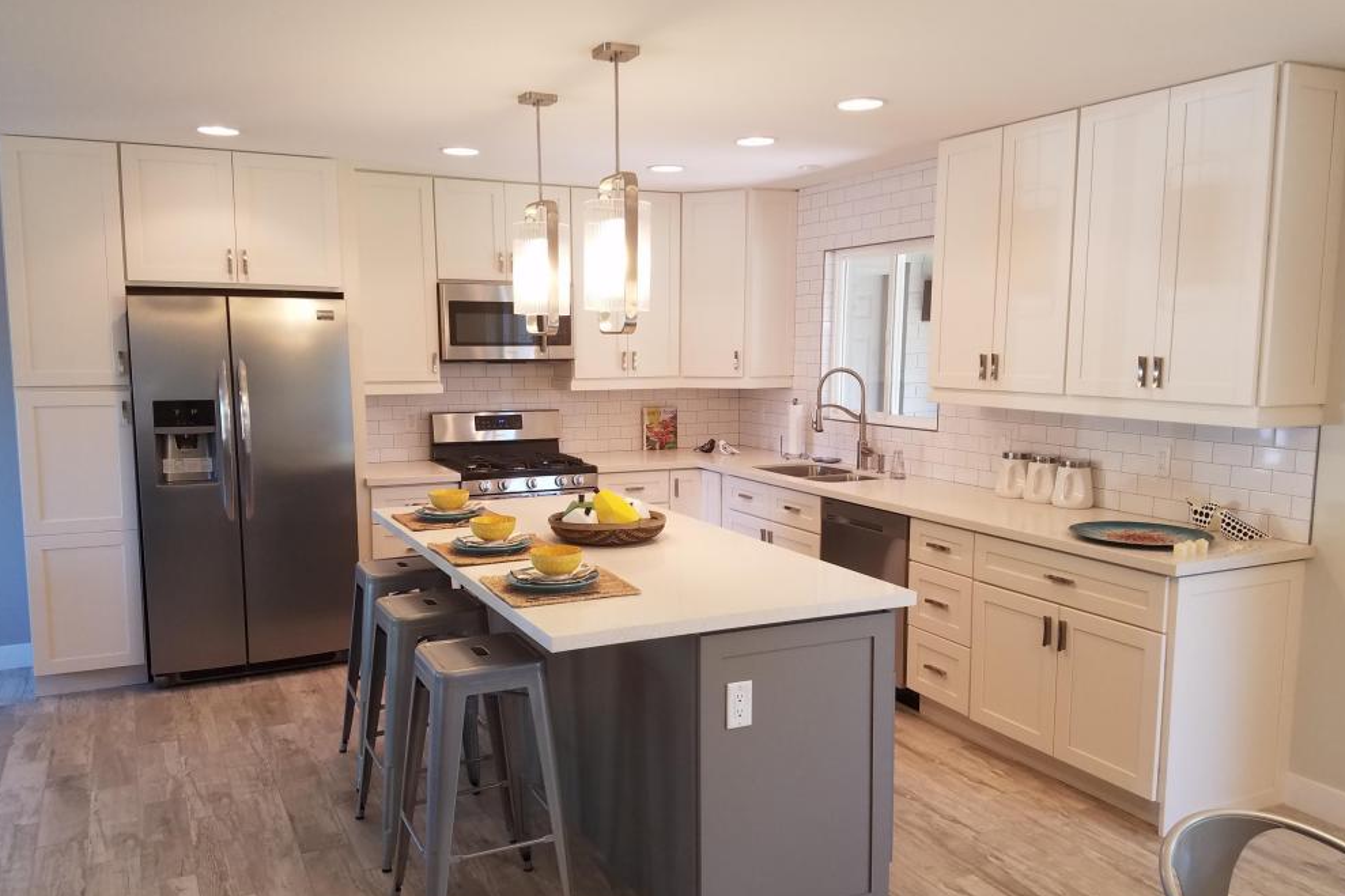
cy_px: 431
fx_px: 1046
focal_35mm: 28
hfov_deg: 65.5
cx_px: 665
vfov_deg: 46.4
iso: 80
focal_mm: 4.2
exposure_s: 1/60
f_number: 1.7
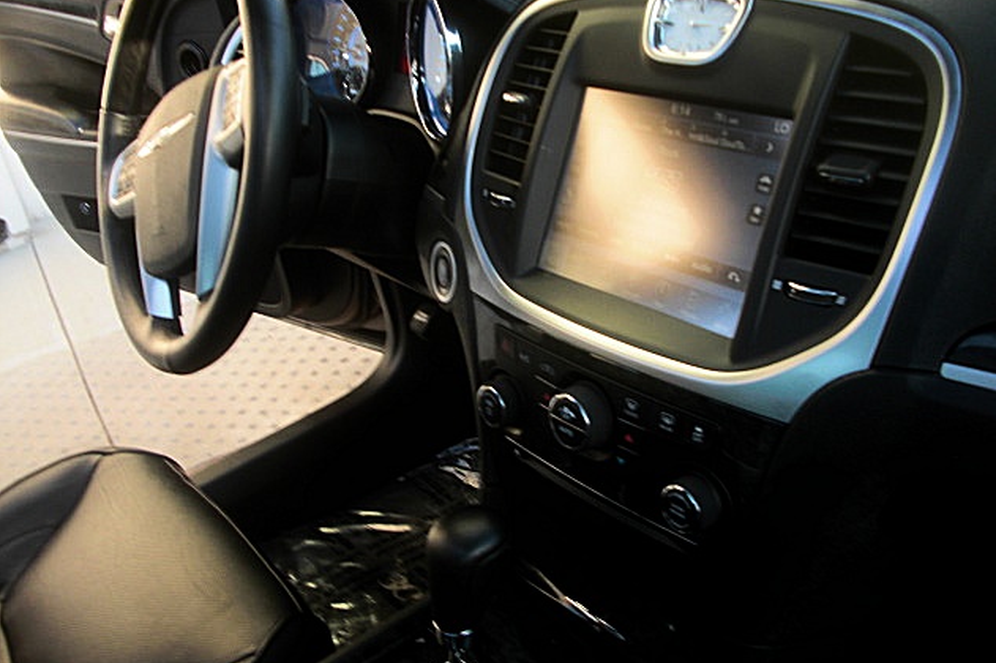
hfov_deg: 50.7
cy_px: 317
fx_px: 1051
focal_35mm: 38
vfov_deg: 35.0
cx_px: 504
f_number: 2.8
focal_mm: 6.3
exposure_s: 1/60
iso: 50
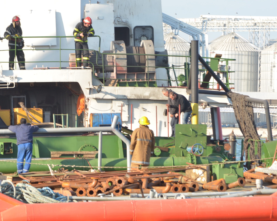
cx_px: 126
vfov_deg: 4.6
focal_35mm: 340
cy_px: 110
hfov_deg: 5.7
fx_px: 2787
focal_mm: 200
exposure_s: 1/250
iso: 640
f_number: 20
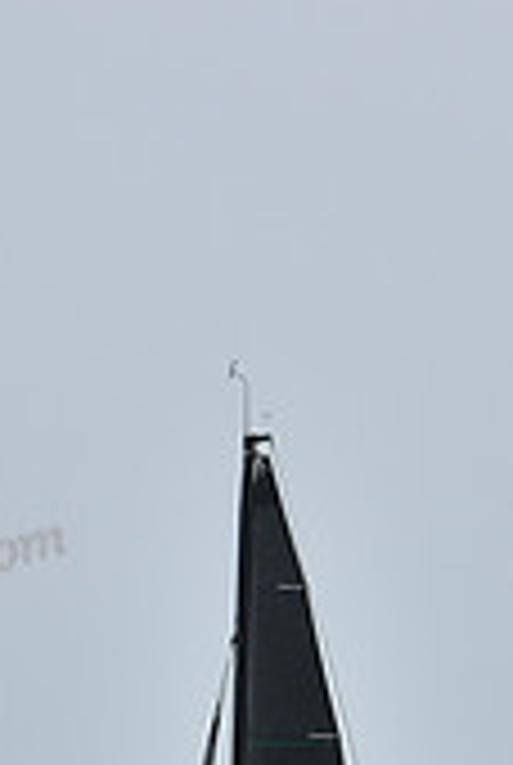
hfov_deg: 4.1
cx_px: 299
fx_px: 7110
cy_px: 1192
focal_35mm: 334
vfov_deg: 6.1
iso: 250
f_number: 6.3
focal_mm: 98
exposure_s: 1/800
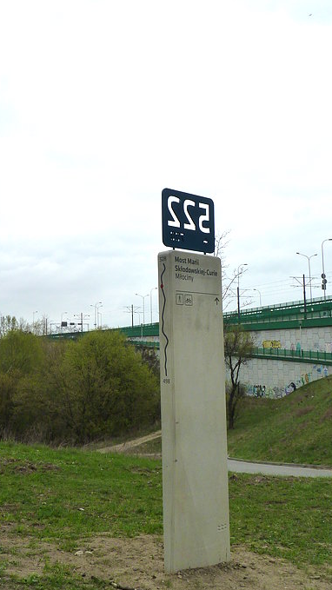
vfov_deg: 51.6
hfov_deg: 30.2
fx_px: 610
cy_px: 292
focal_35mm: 39
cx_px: 106
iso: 125
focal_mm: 4.8
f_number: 5.6
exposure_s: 1/200
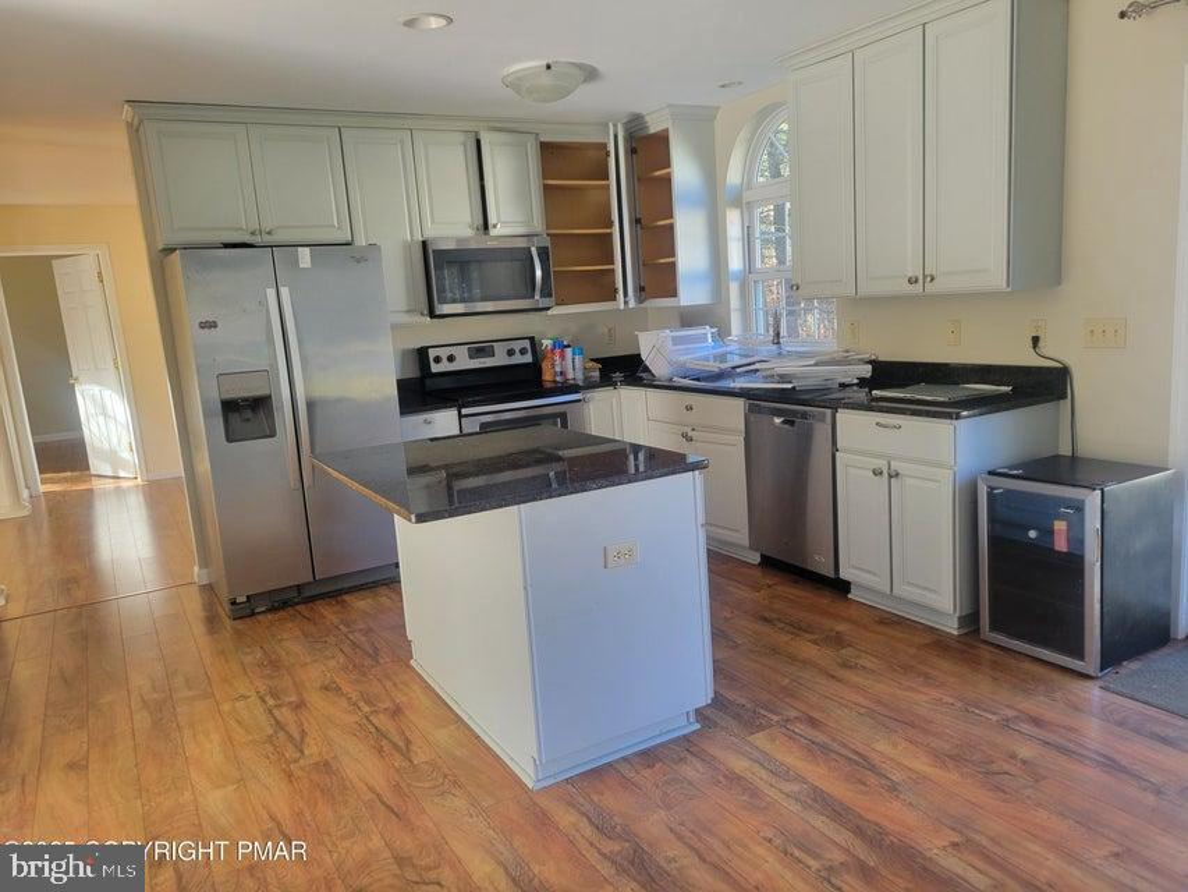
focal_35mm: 26
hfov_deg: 67.3
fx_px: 892
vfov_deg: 53.1
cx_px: 594
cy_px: 446
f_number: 1.8
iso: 200
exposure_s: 1/120
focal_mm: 5.4
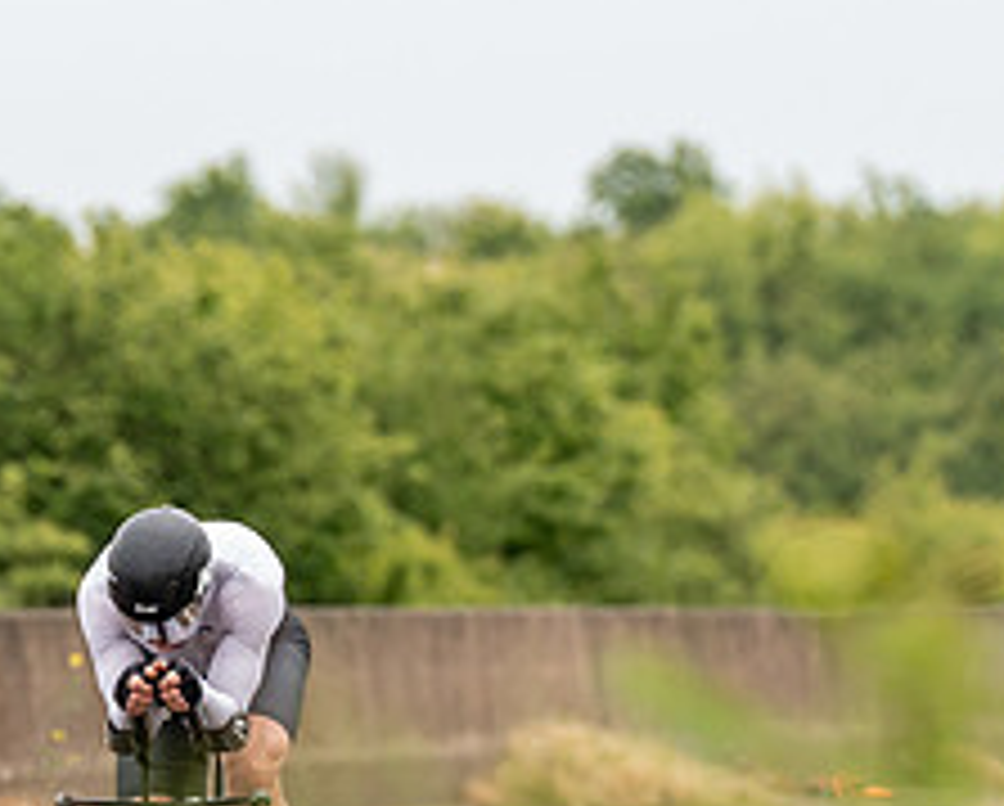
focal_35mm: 722
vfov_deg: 2.1
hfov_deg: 2.7
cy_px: 729
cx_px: 154
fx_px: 21482
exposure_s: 1/1000
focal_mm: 200
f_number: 3.5
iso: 800
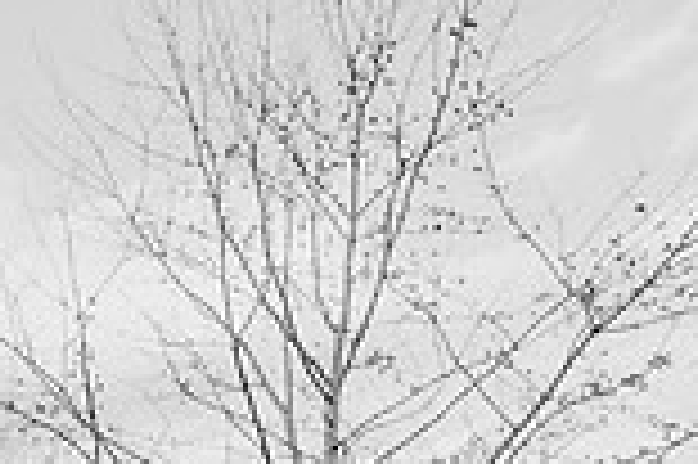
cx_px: -513
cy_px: 827
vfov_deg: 13.6
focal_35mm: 90
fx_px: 1743
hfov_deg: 18.4
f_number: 3.5
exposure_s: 1/400
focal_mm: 24
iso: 100
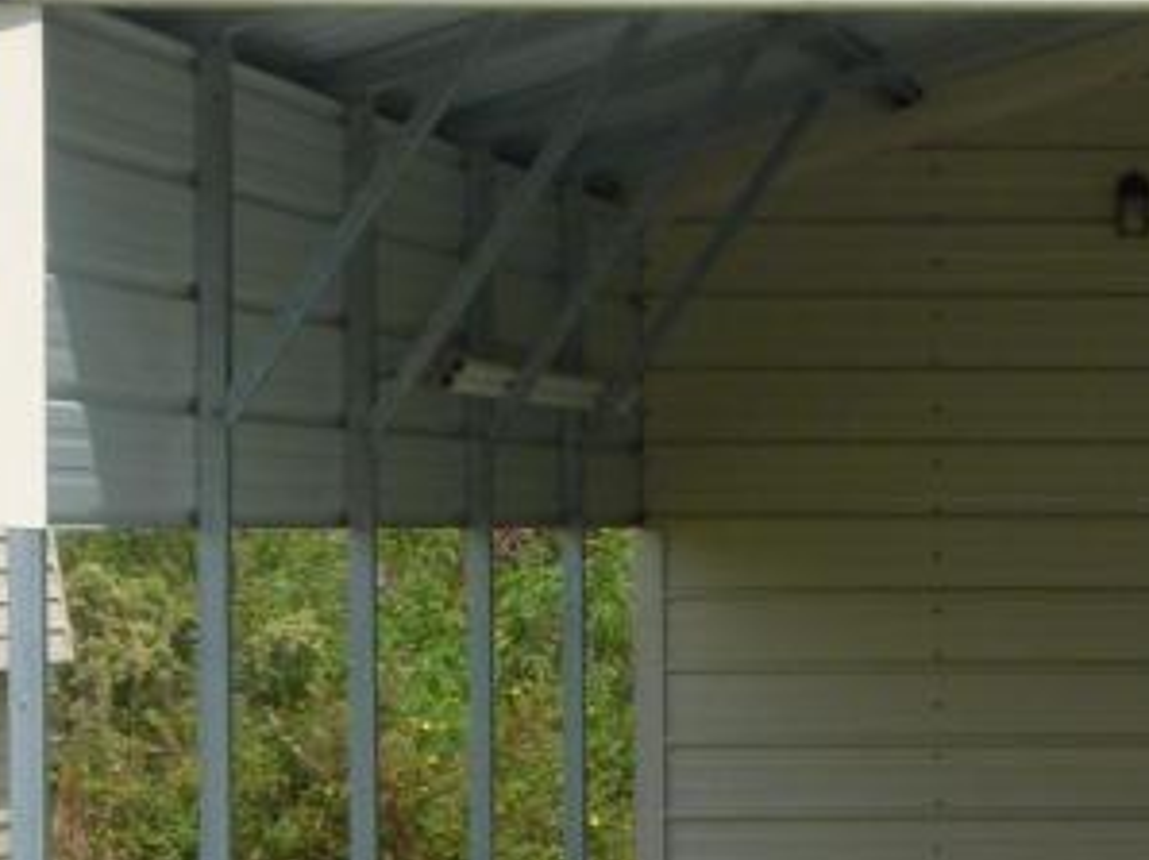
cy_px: 706
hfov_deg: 11.5
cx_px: 1693
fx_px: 5472
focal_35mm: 165
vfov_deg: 9.0
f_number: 4
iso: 100
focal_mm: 8.7
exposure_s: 1/1000
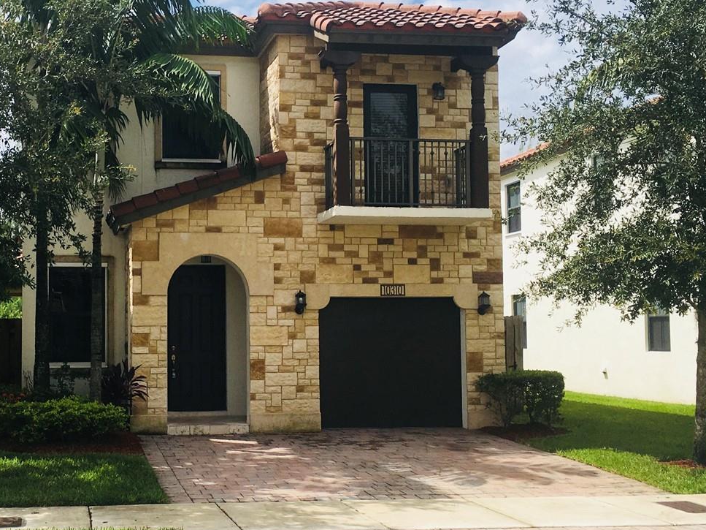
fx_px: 979
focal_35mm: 48
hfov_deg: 38.9
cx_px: 203
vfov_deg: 30.3
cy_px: 274
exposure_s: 1/2331
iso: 25
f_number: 2.2
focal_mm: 4.15
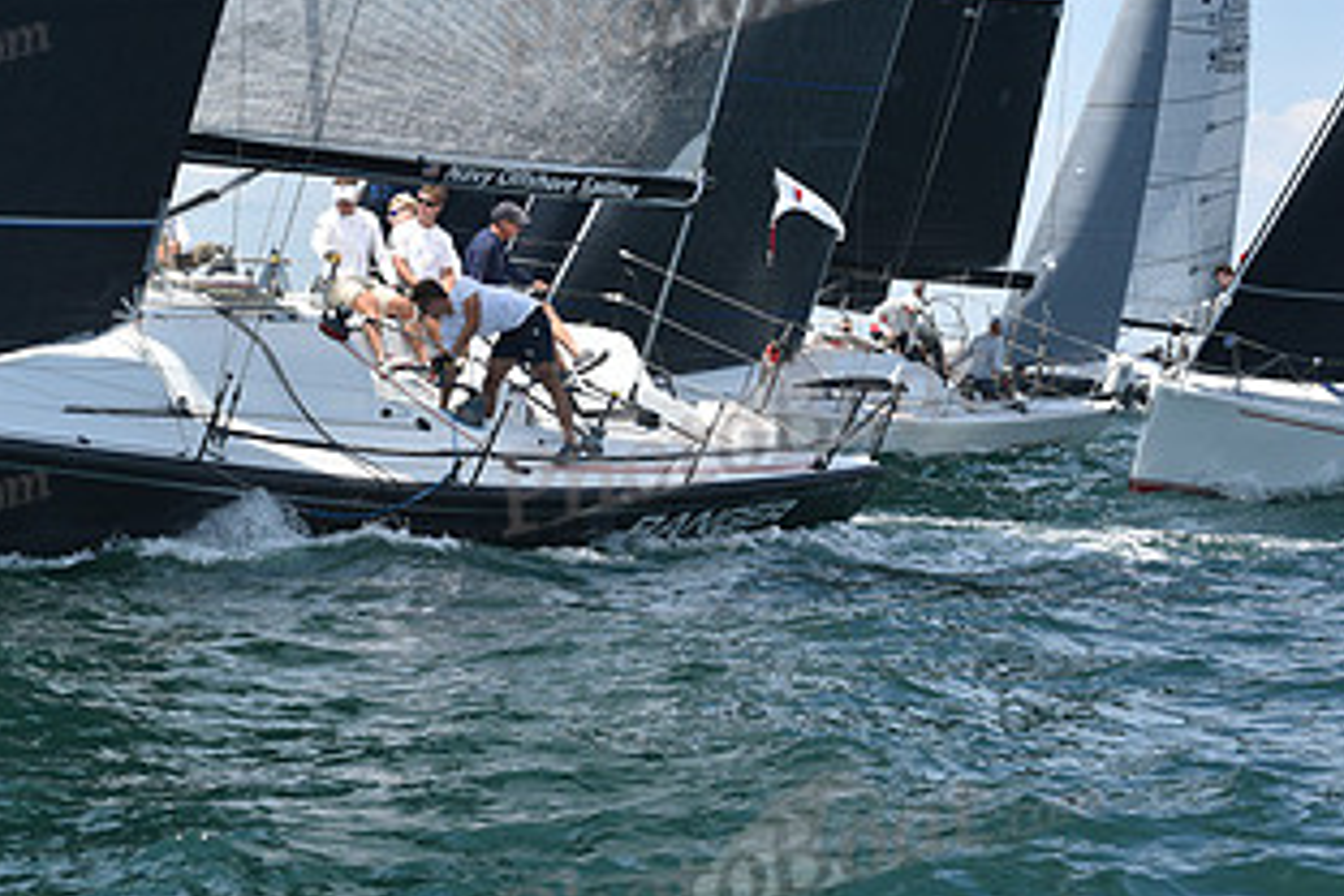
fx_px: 4853
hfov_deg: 15.7
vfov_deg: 10.5
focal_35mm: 130
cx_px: 276
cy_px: 261
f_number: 9
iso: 320
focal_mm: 70
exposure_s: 1/800
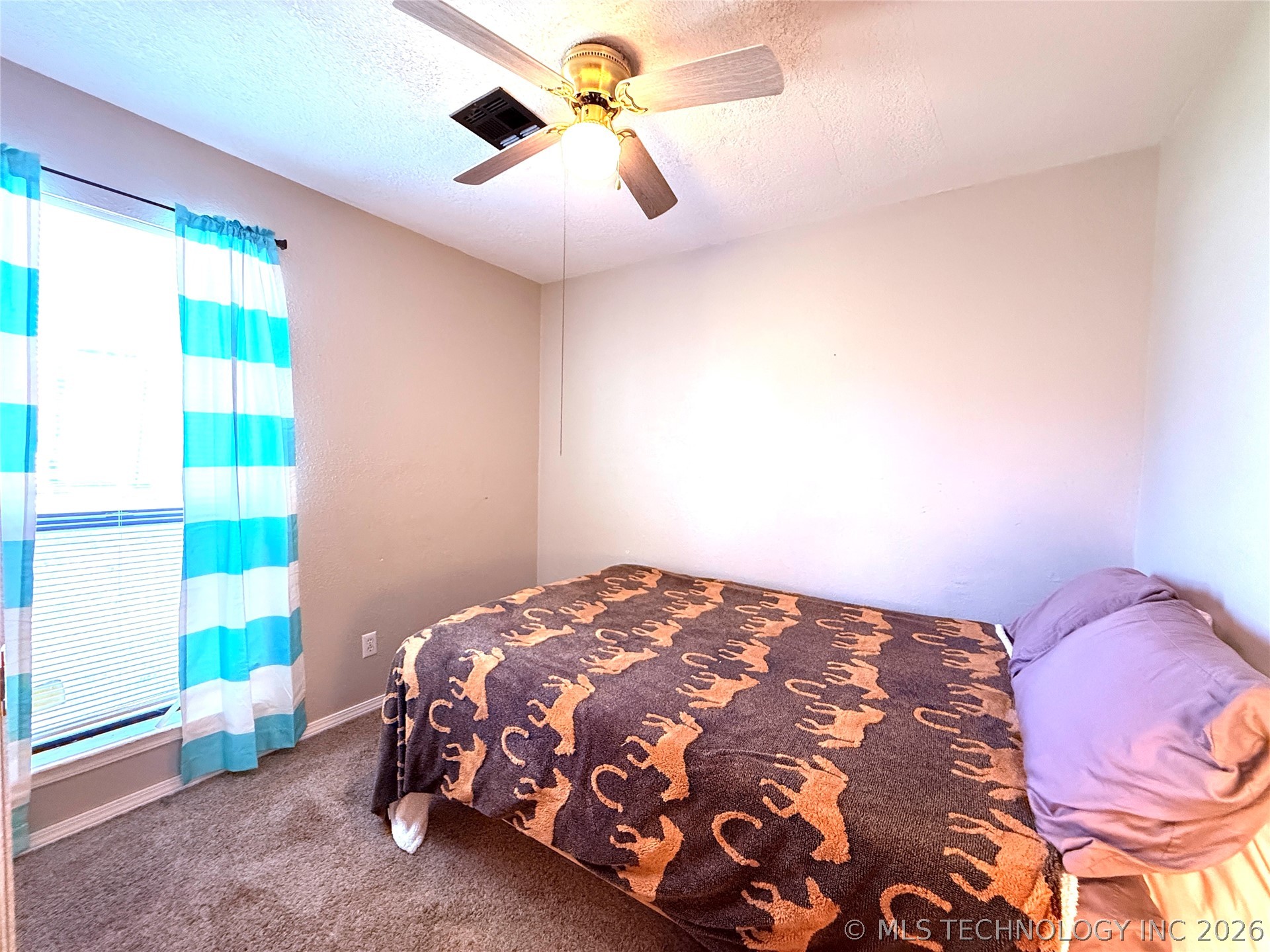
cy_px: 476
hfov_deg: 102.1
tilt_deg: -1.8
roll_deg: -1.6
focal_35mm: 14
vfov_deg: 85.7
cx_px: 635
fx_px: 514
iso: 640
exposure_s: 1/60
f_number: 2.2
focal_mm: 2.22
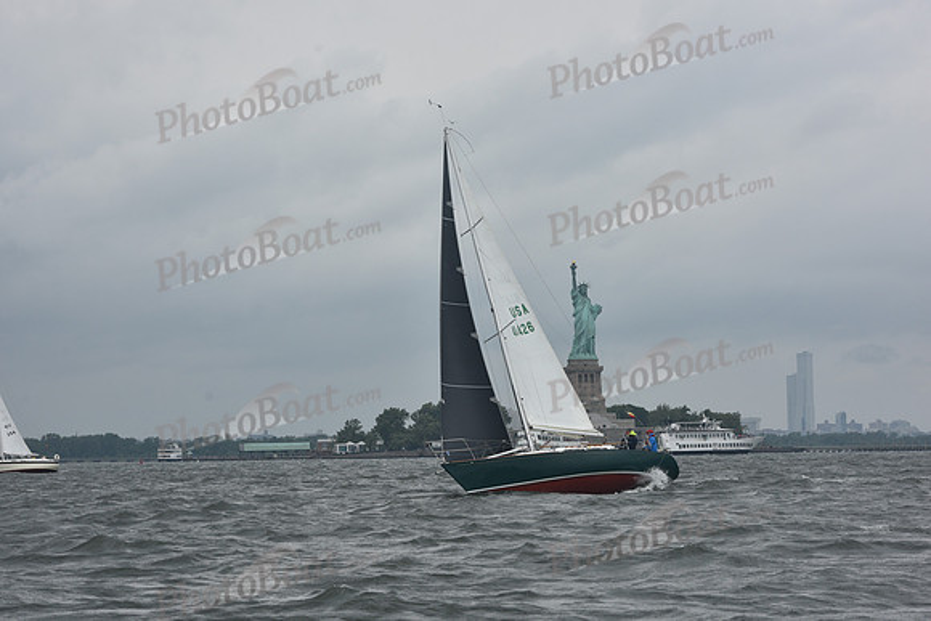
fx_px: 2328
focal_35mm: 90
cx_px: 466
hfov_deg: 22.6
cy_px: 310
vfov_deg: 15.2
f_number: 8
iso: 250
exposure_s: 1/640
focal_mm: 90
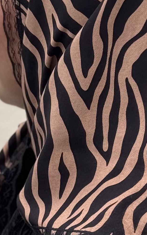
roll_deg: +0.0
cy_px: 122
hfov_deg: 6.3
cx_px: 111
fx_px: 1327
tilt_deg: -4.3
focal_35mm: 207
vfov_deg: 10.1
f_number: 1.78
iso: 64
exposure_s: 1/783
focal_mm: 6.76
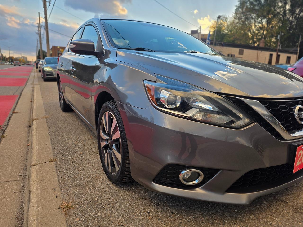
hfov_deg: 73.9
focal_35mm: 23
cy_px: 114
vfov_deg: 58.9
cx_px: 152
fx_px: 201
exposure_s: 1/1242
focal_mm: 6.25
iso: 80
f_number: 1.7
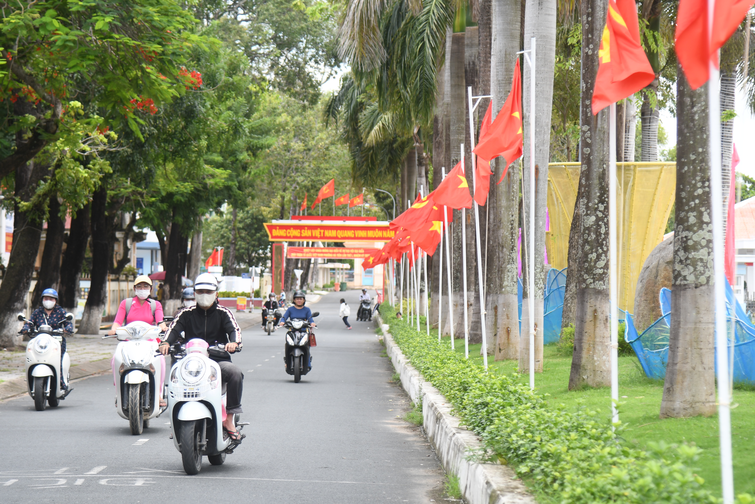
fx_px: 2454
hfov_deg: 17.5
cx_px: 378
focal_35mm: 117
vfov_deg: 11.7
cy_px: 252
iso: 250
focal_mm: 78
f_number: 4
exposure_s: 1/640
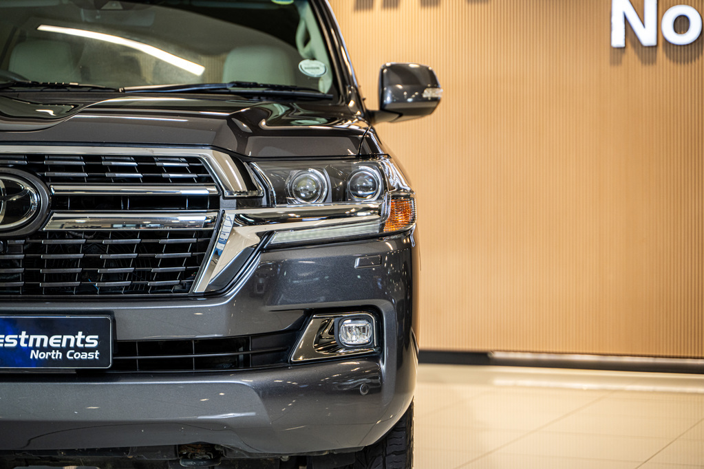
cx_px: 352
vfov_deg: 18.2
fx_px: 1467
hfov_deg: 27.0
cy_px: 234
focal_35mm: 75
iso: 640
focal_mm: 75
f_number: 2.8
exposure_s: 1/125
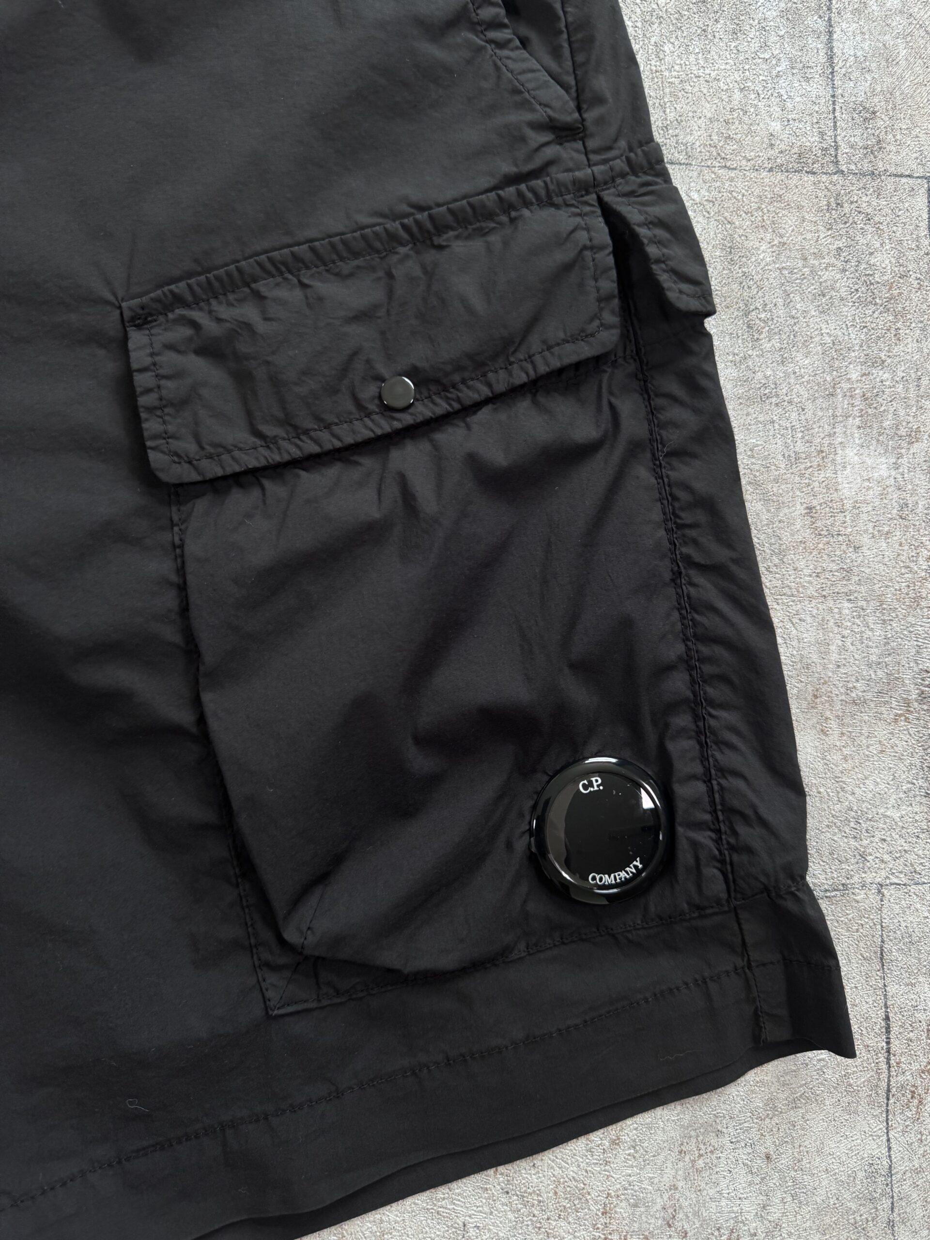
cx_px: 465
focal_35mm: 24
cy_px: 620
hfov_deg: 56.8
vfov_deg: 71.6
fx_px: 860
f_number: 1.78
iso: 125
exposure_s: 1/121
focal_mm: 6.76
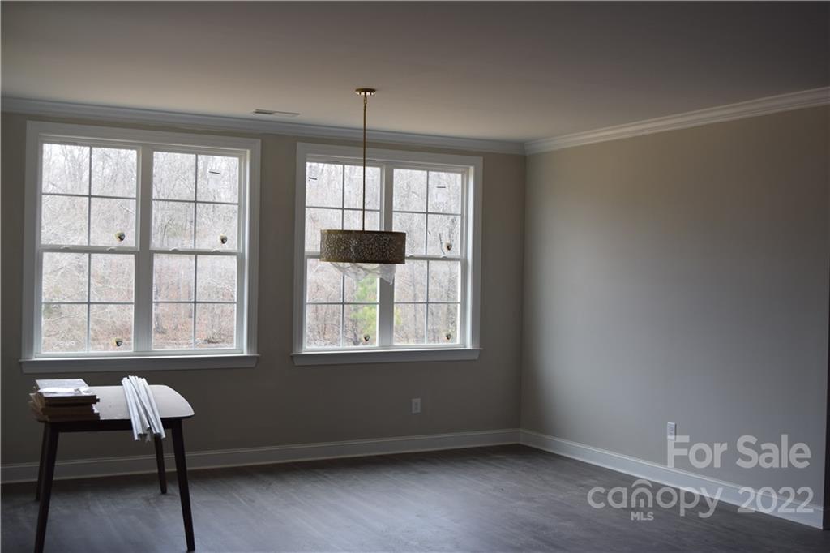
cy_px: 276
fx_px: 968
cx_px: 415
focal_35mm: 42
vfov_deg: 31.9
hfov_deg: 46.4
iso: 400
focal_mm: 28
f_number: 5.6
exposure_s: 1/125
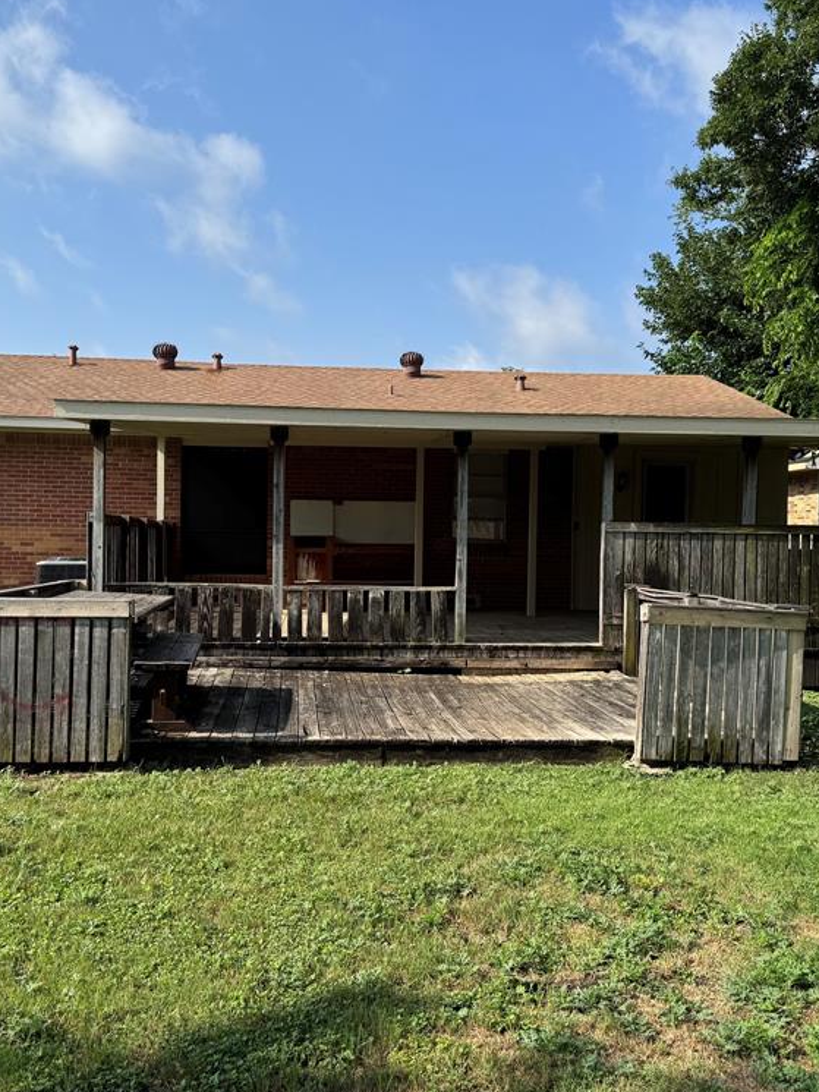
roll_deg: -1.0
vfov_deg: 55.3
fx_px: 1041
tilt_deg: -0.5
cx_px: 384
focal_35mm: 33
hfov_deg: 42.9
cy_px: 539
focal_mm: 6.76
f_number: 1.78
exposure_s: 1/3597
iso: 80
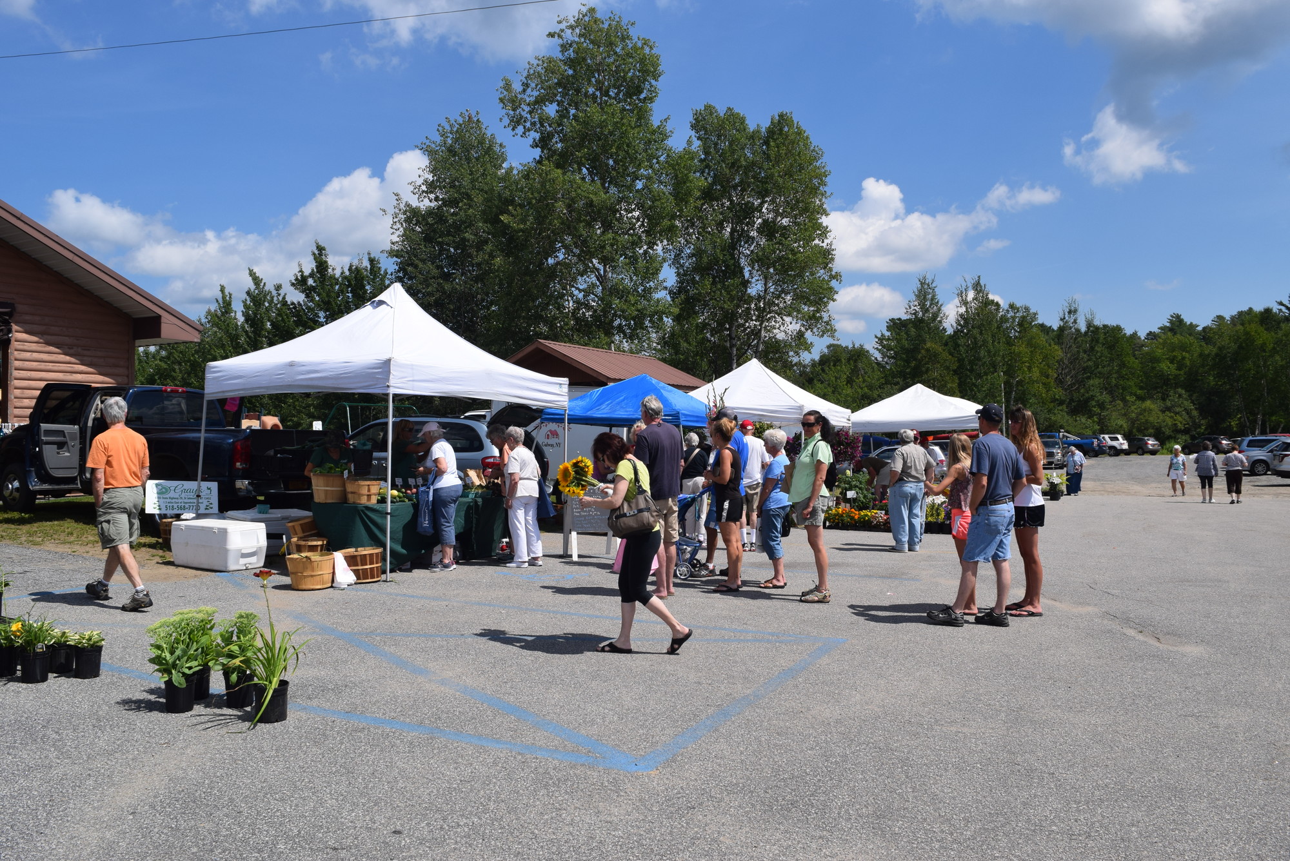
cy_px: 430
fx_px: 968
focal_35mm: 27
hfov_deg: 67.4
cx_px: 645
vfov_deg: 48.0
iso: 200
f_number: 11
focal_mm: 18
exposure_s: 1/500
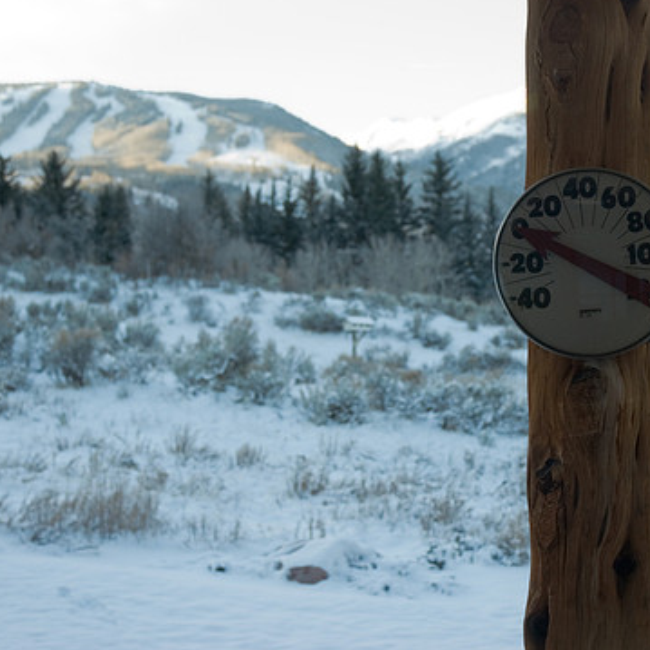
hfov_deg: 24.6
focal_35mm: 70
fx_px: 1487
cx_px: 387
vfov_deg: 24.7
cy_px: 310
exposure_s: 1/100
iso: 200
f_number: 4
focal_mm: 34
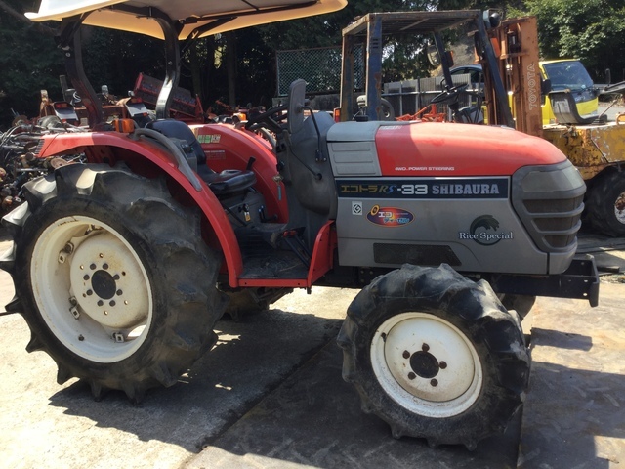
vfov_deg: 45.4
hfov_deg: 58.4
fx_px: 560
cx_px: 312
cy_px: 234
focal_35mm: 31
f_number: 2.4
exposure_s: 1/319
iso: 25
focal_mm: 3.3
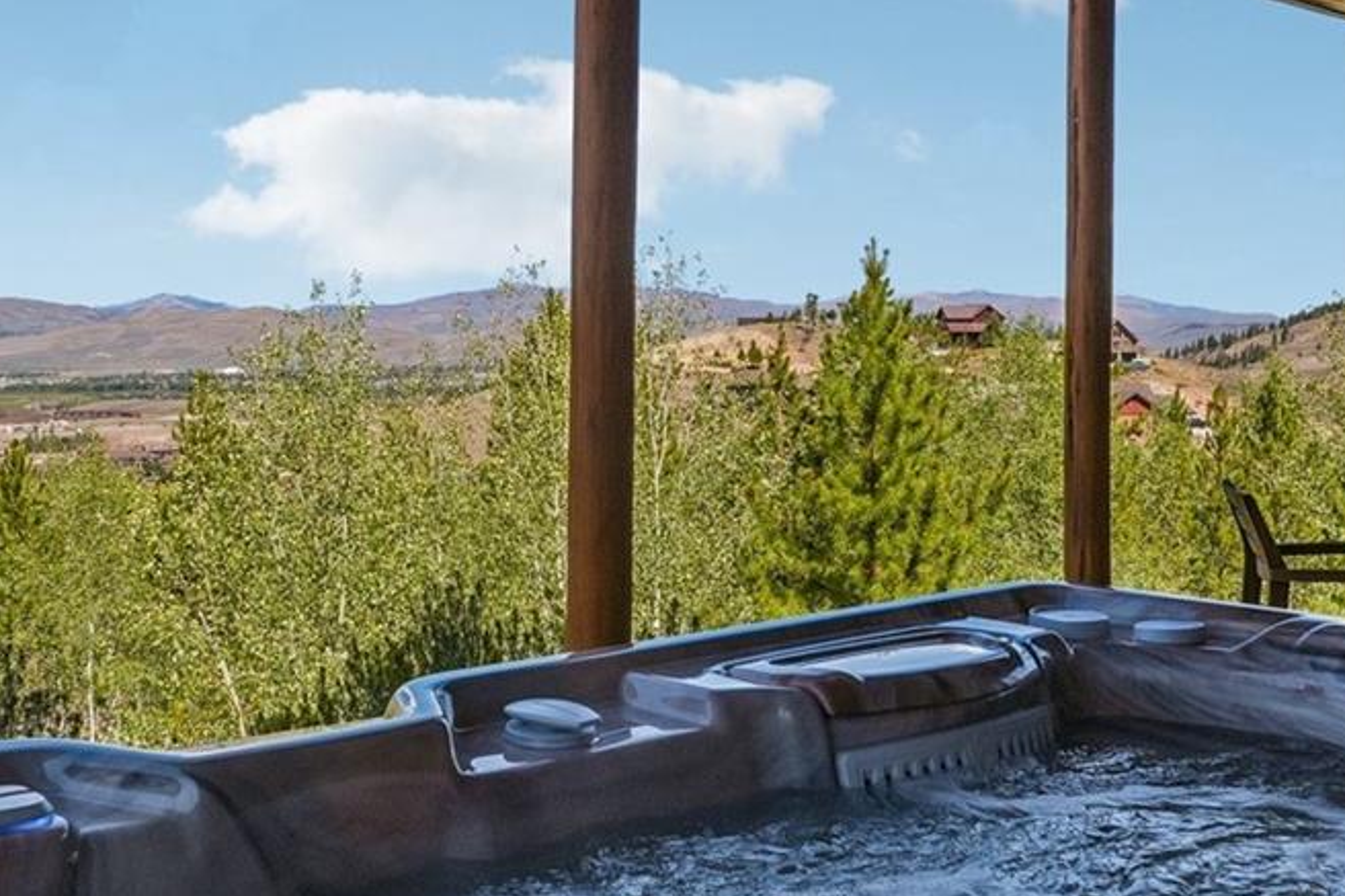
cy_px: 303
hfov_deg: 48.2
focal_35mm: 40
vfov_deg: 32.9
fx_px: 1502
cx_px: 654
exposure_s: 1/250
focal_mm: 11
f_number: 8
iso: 100
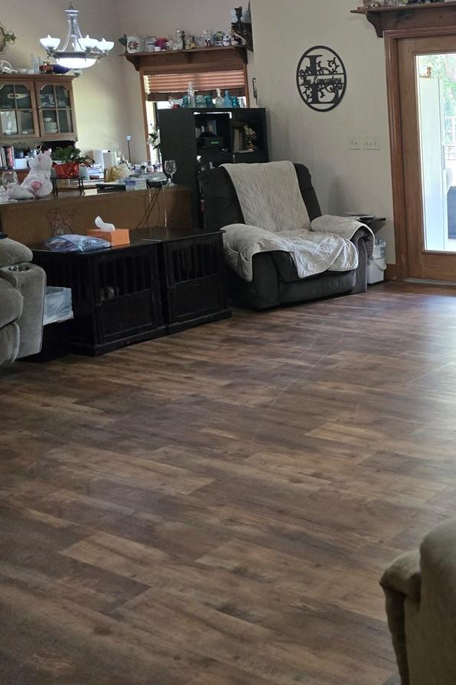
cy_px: 225
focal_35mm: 43
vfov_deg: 44.7
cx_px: 577
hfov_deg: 26.8
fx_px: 817
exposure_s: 1/120
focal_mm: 5.4
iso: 640
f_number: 1.8
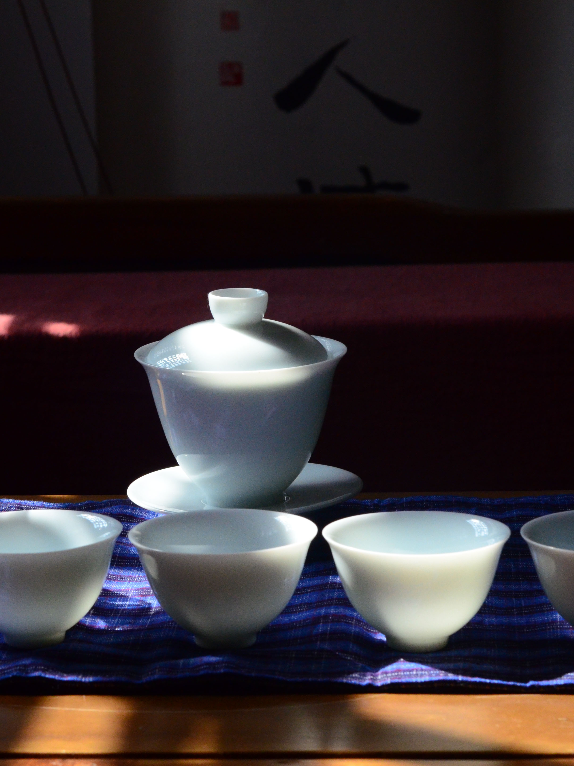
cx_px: 192
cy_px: 382
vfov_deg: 18.0
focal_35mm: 109
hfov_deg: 13.6
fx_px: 2410
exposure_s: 1/400
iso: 2000
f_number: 10
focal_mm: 50
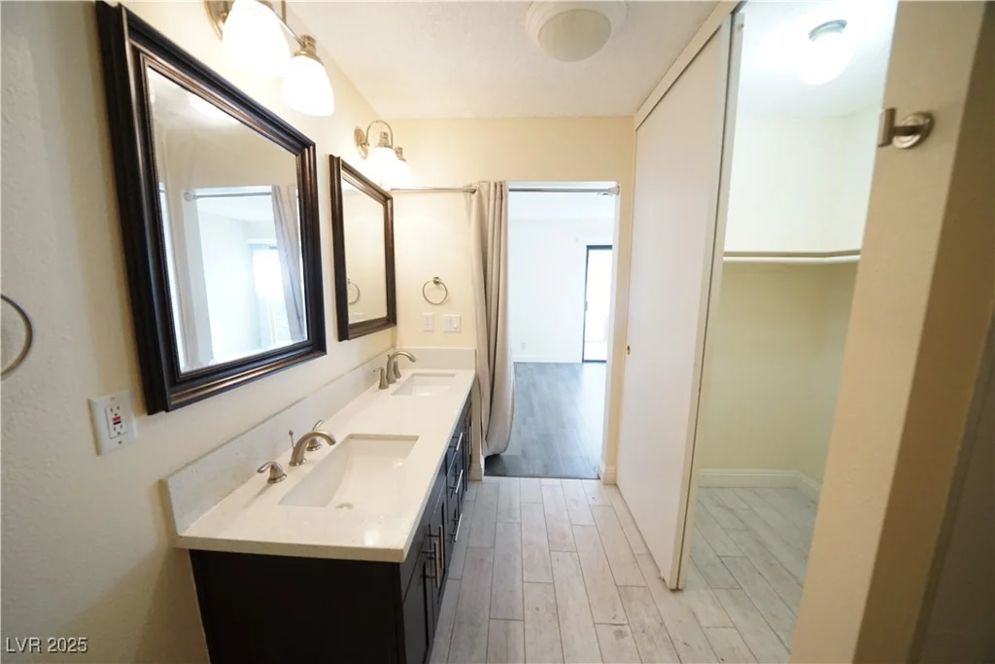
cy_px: 332
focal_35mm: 12
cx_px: 498
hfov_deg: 112.6
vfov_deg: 90.0
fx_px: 332
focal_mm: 12
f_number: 6.3
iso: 4000
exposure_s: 1/125
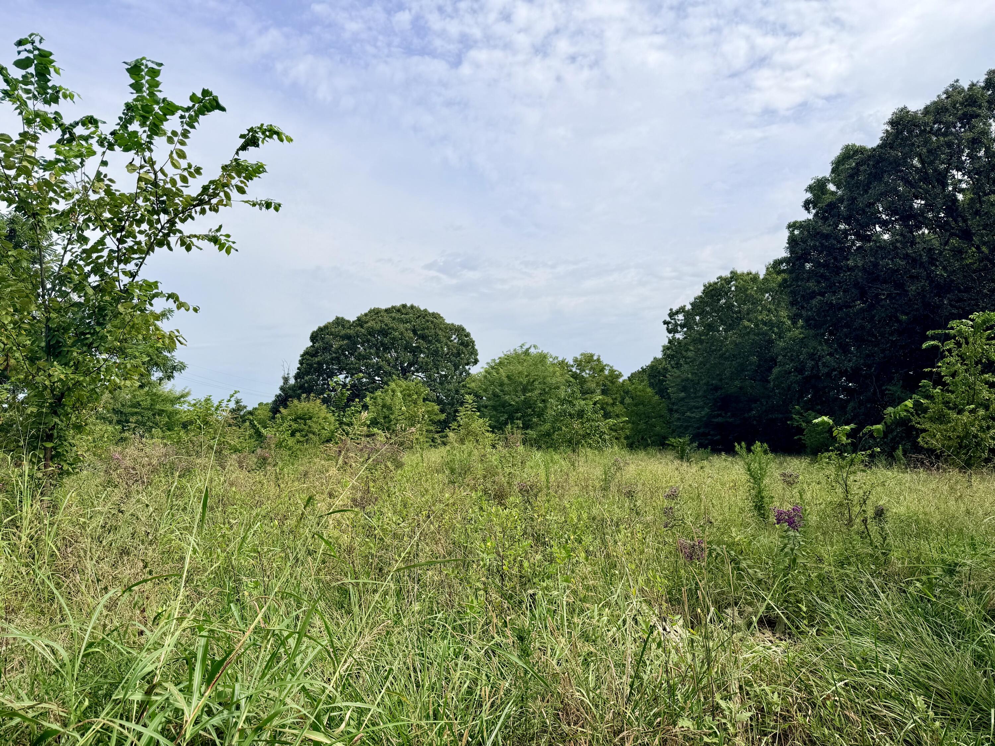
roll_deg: +0.1
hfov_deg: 71.6
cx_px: 498
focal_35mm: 24
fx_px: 690
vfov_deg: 56.8
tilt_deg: +6.2
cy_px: 373
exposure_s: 1/6173
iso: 80
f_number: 1.78
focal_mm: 6.76
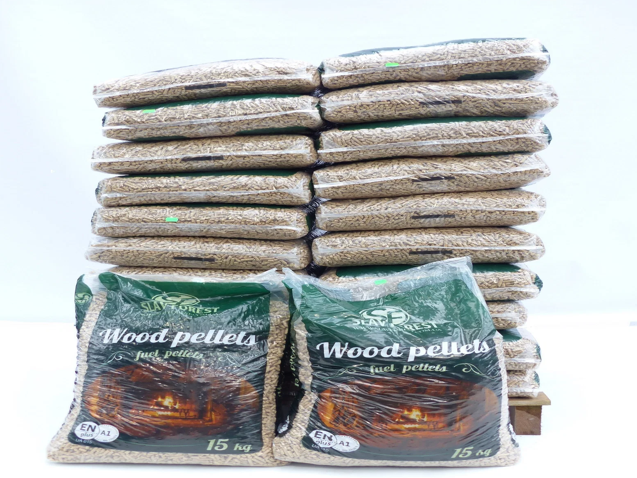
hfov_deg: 49.0
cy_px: 244
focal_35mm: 38
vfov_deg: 37.7
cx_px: 311
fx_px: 699
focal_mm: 6.6
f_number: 2.8
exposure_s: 1/80
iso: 100
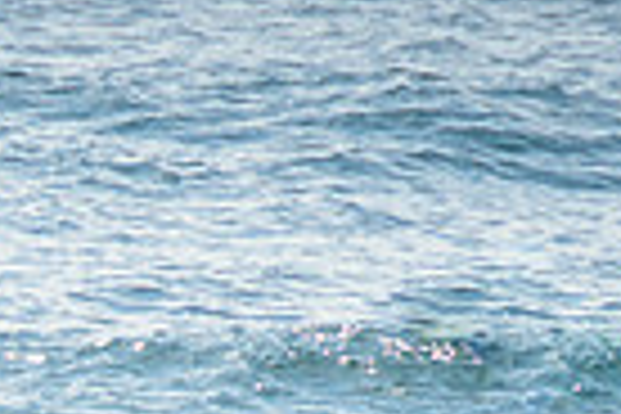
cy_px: 623
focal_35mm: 2065
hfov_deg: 1.0
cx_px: -471
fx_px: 35618
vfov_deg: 0.7
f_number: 8
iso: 200
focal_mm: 400
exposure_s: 1/1600
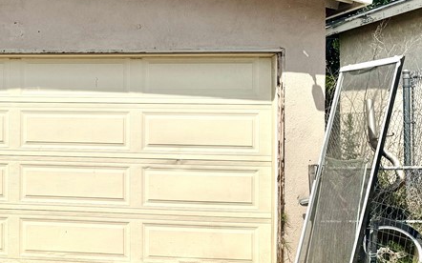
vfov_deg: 21.9
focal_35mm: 59
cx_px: -46
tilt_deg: +1.4
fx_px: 678
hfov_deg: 30.7
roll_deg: -0.4
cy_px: 100
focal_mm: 6.76
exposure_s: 1/9009
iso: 80
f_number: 1.78
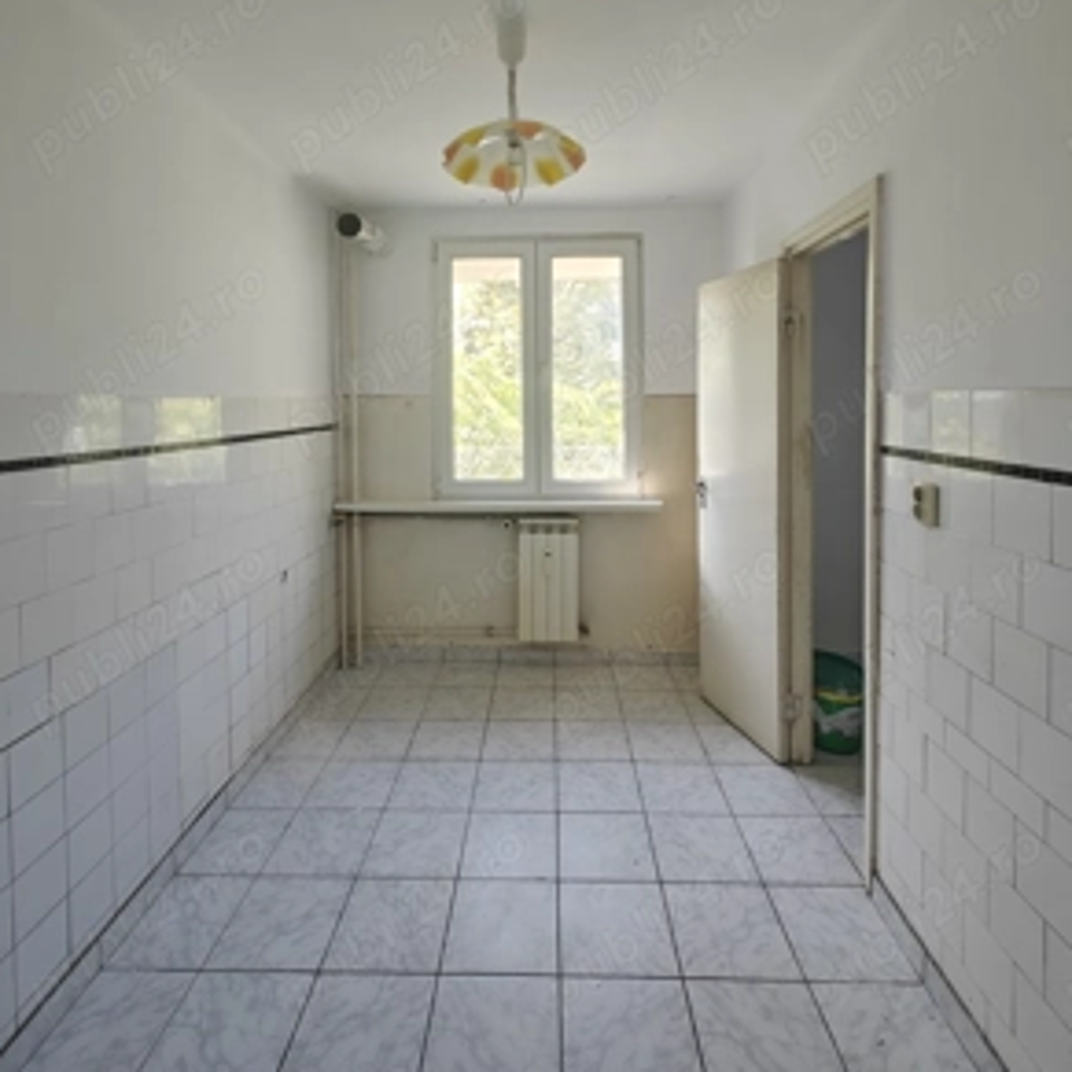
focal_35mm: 17
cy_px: 416
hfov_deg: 84.0
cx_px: 534
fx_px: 596
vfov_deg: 82.7
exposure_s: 1/52
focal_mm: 2.59
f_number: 2.2
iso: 80
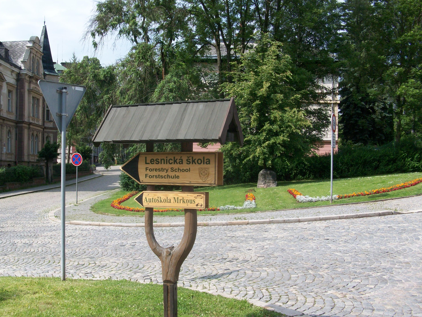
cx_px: 186
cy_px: 160
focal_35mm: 38
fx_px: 463
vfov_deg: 37.7
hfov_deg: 48.9
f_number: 5.5
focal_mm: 5.7
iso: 64
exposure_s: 1/242
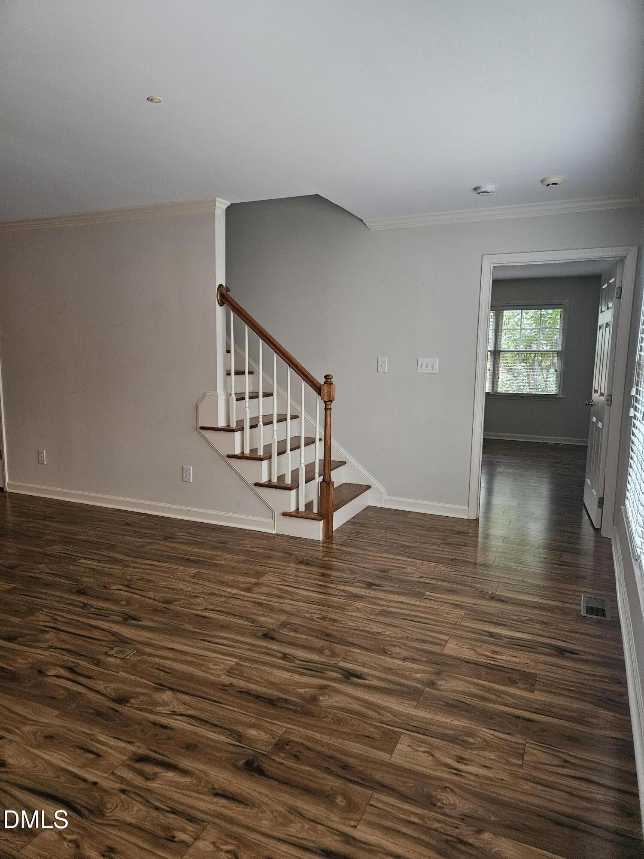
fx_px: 571
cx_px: 322
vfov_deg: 73.9
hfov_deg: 58.9
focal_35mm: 23
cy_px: 430
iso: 640
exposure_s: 1/40
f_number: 1.8
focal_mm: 5.4
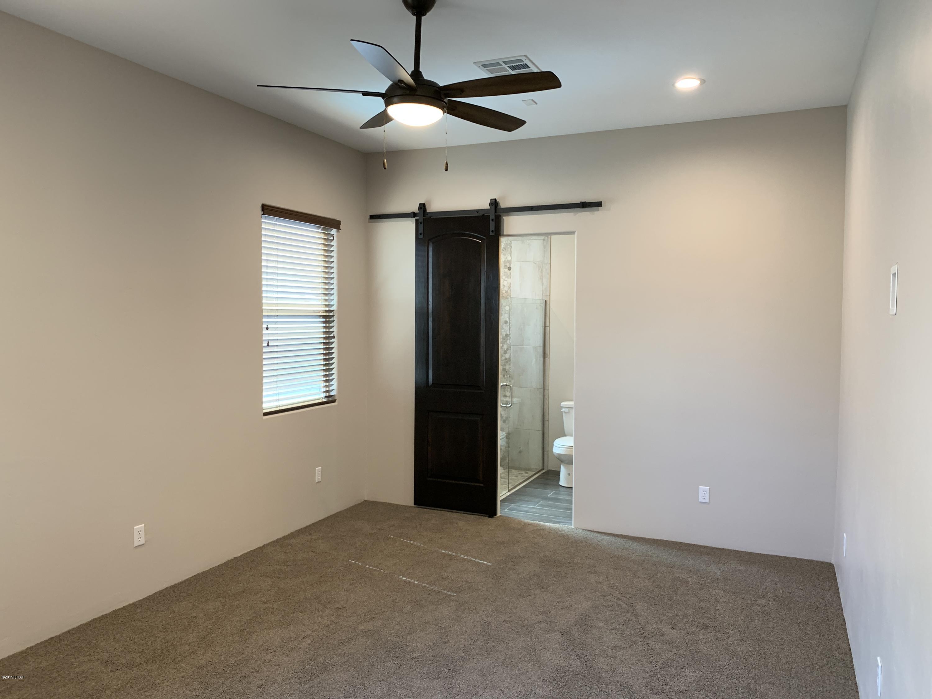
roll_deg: -0.6
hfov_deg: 67.3
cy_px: 350
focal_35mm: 26
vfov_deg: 53.1
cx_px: 466
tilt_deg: -2.8
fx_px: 700
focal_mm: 4.25
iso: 100
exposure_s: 1/60
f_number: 1.8
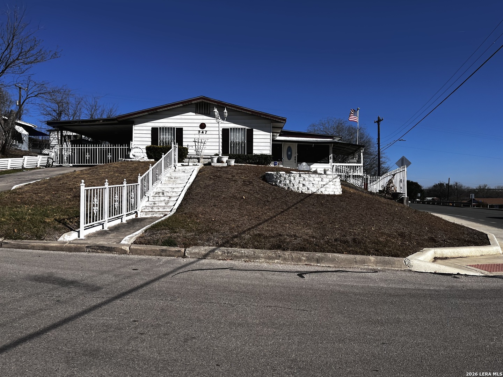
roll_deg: +0.1
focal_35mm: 26
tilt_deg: -0.6
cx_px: 252
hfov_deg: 67.3
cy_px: 188
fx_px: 378
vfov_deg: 53.1
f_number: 1.6
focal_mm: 5.1
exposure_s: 1/6173
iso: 50
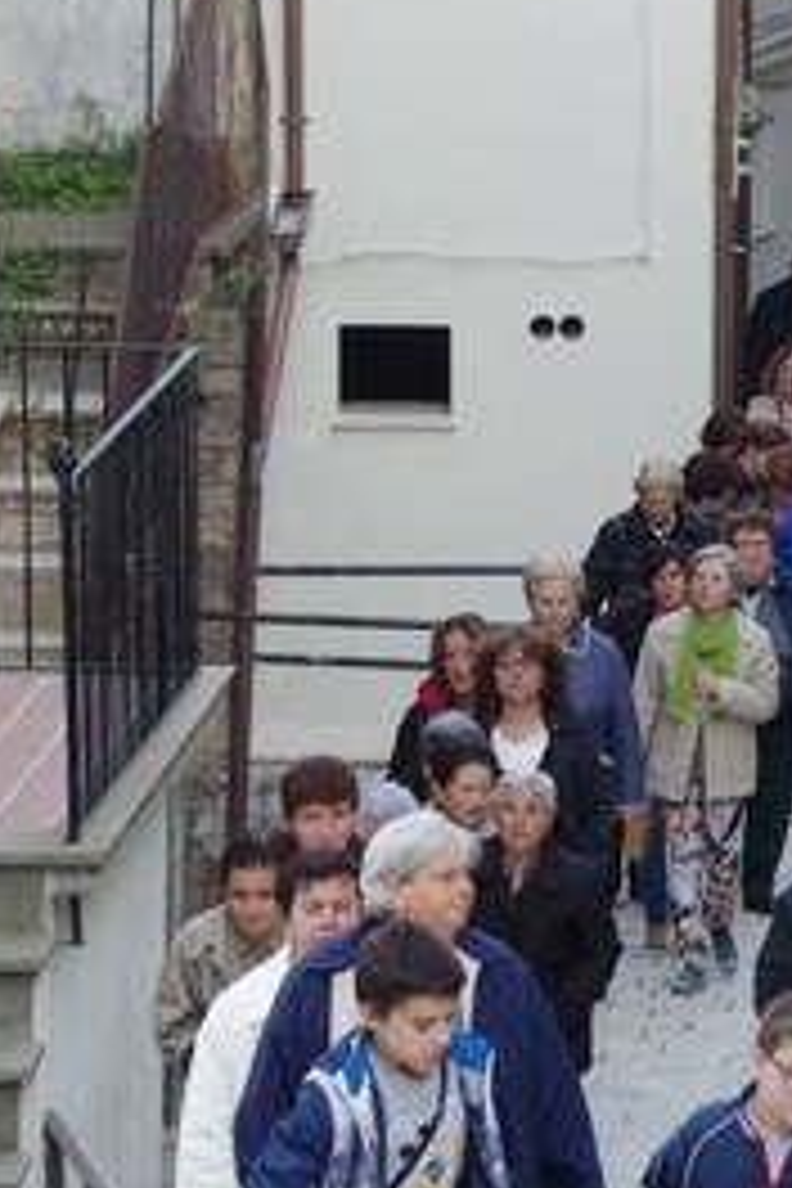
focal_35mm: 310
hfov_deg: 4.4
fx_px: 10229
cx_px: 1071
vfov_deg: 6.6
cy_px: 396
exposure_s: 1/200
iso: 3200
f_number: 7.1
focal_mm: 73
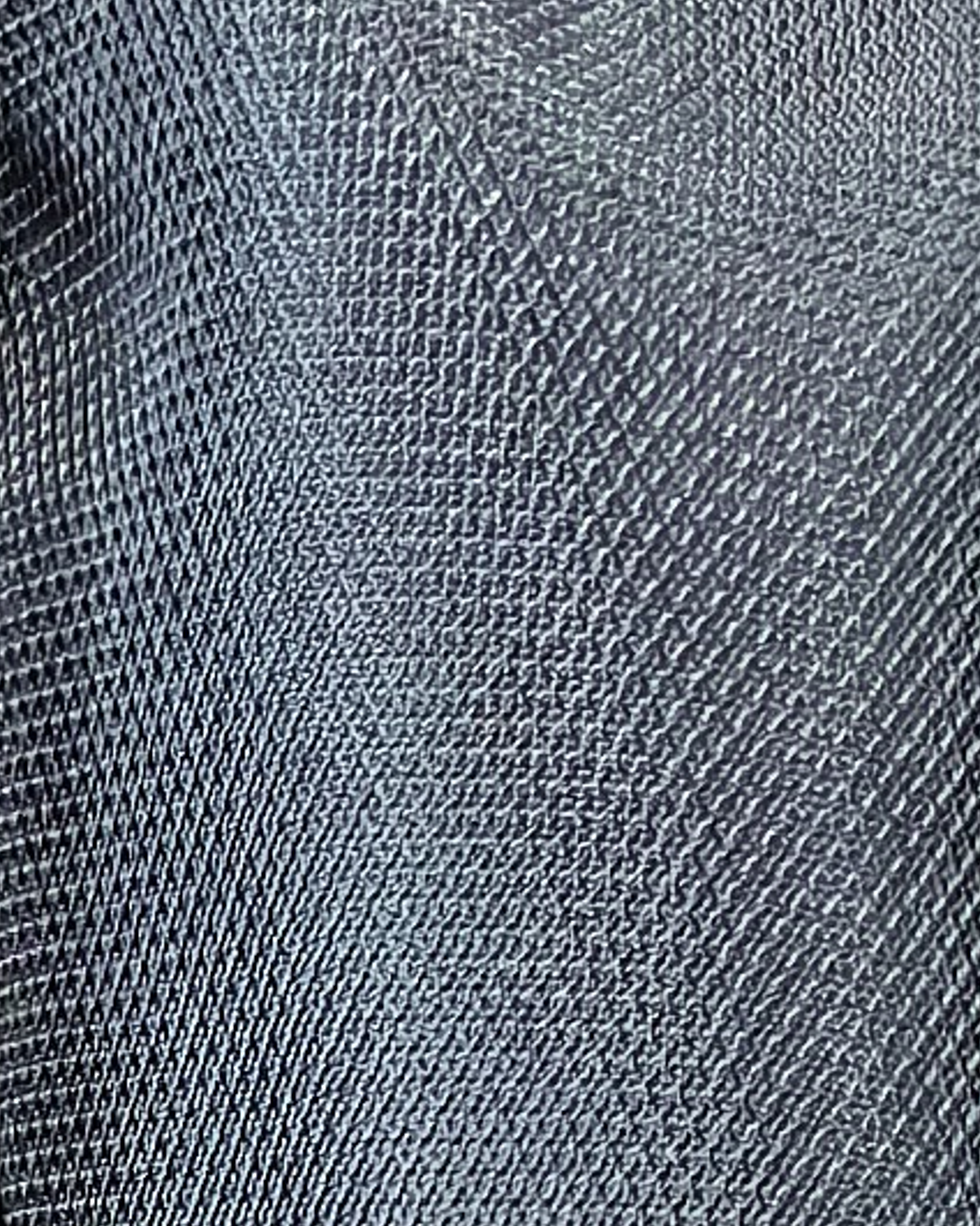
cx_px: 1267
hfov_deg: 8.4
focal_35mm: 181
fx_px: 6562
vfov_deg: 9.3
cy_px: 3169
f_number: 2
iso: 50
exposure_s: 1/366
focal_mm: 5.75
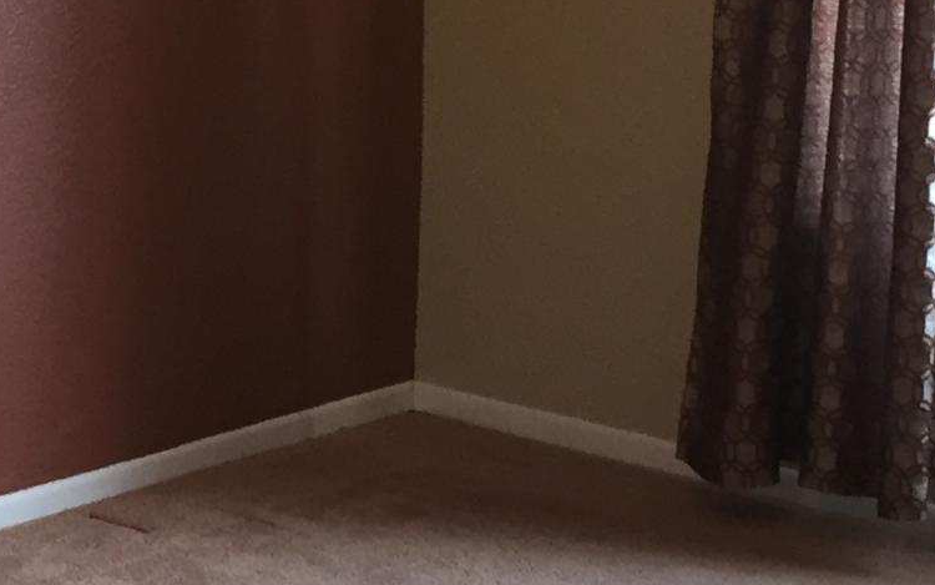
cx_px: 118
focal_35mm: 123
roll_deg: -1.4
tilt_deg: -6.4
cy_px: 12
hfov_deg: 16.8
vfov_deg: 10.6
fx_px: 3135
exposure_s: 1/30
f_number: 2.2
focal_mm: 4.15
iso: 50
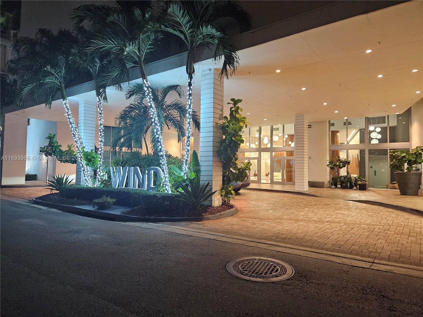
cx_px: 212
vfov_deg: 58.9
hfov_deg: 73.9
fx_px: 281
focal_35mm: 23
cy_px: 158
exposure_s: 1/60
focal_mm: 5.4
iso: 640
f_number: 1.8
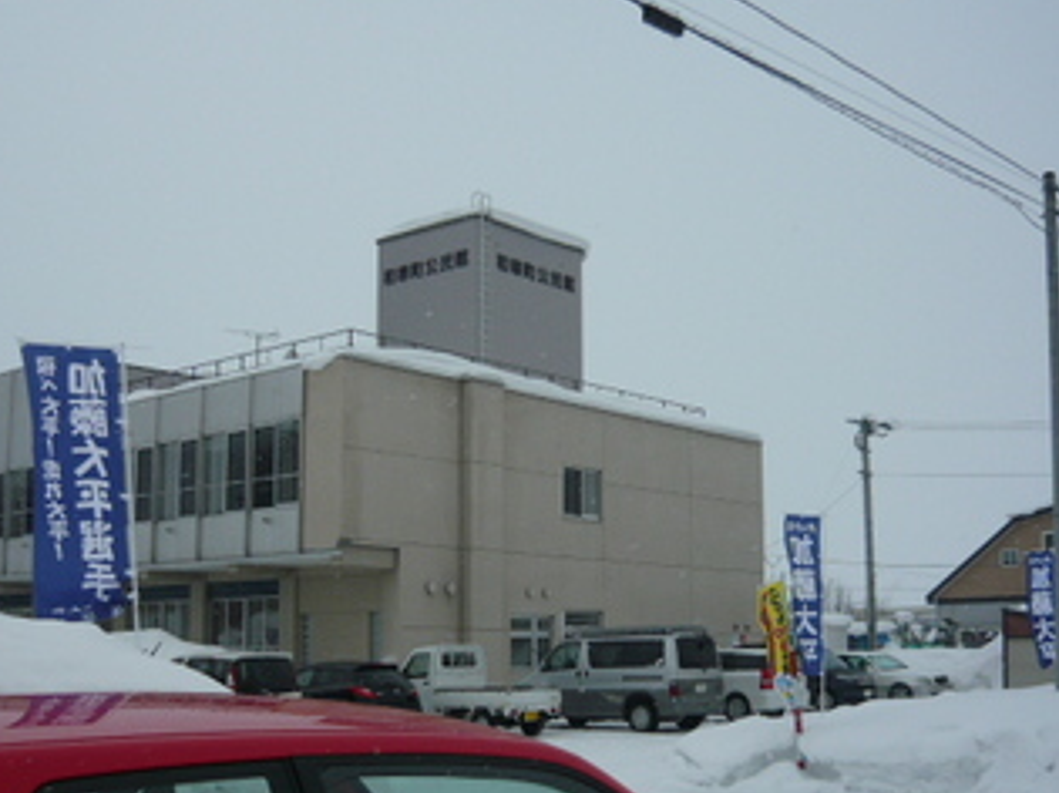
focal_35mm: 44
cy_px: 479
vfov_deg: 32.7
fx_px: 1346
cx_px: 548
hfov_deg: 43.0
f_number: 8
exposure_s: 1/400
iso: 100
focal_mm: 5.5
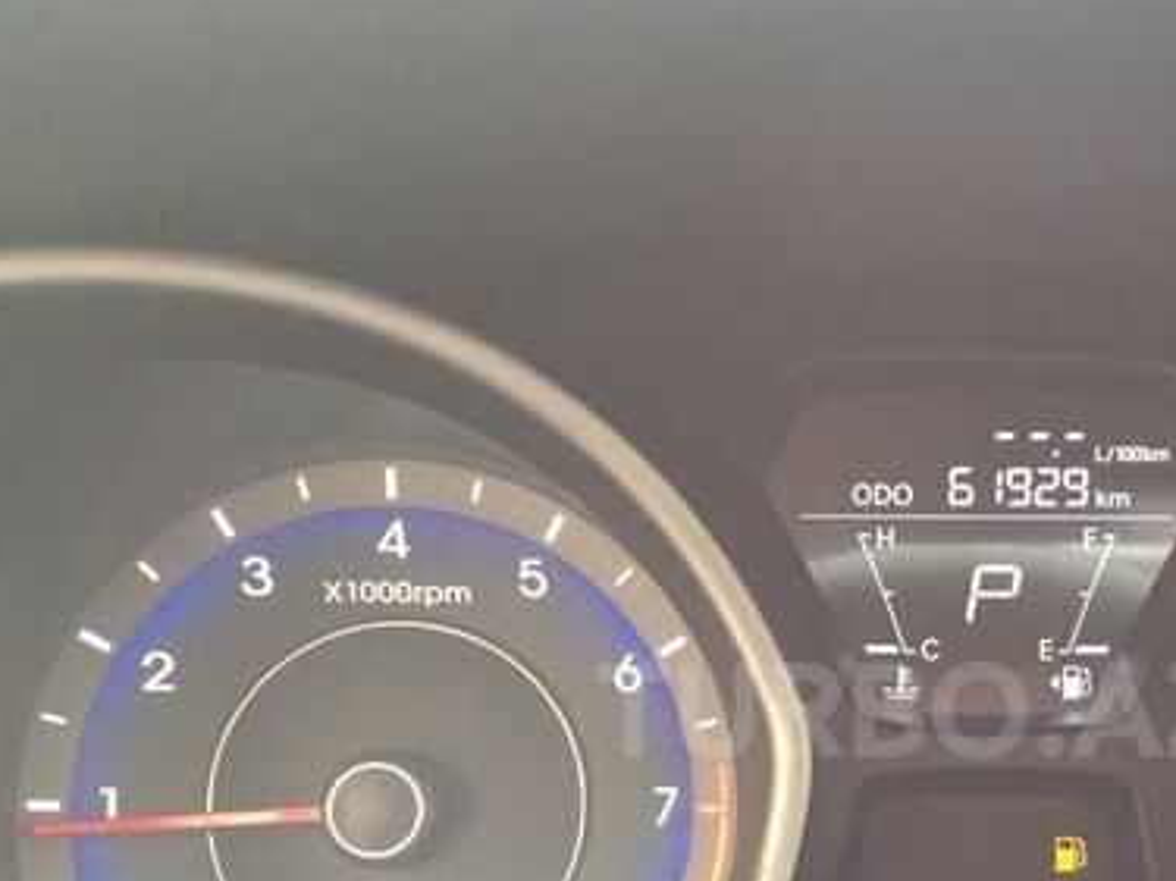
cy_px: 710
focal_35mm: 51
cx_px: 919
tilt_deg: -16.4
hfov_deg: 36.4
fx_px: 1732
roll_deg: -1.5
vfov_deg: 27.9
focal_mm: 4.15
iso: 125
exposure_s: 1/33
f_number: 2.2
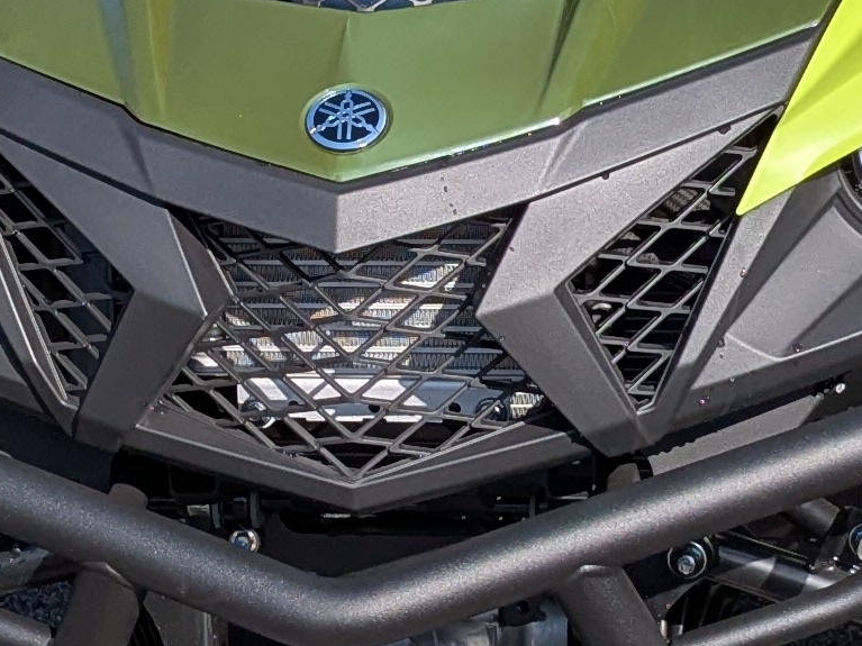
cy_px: 136
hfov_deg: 13.9
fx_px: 3535
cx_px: 532
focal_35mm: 142
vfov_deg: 10.4
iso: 61
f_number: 1.73
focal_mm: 4.38
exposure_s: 1/3891
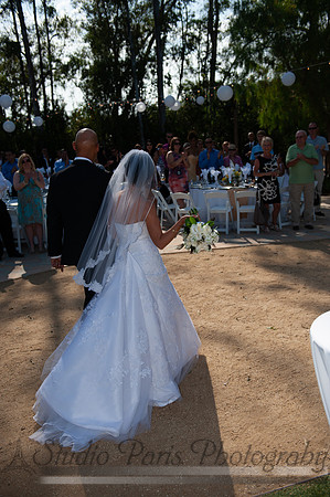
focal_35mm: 34
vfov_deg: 55.8
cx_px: 165
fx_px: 469
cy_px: 248
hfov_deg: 38.8
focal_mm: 34
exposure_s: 1/4000
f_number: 3.5
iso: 200
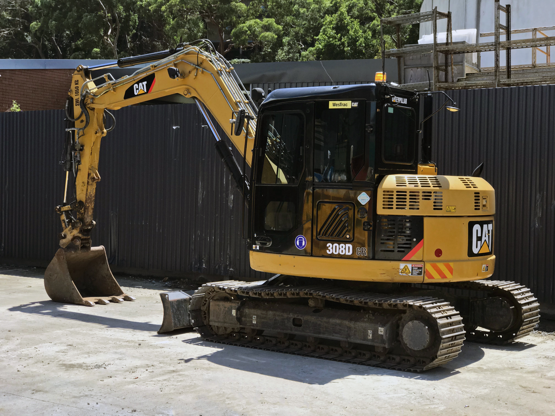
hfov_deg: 33.8
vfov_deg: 25.7
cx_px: 278
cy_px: 208
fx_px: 914
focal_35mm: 57
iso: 20
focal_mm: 6.6
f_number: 2.8
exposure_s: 1/651
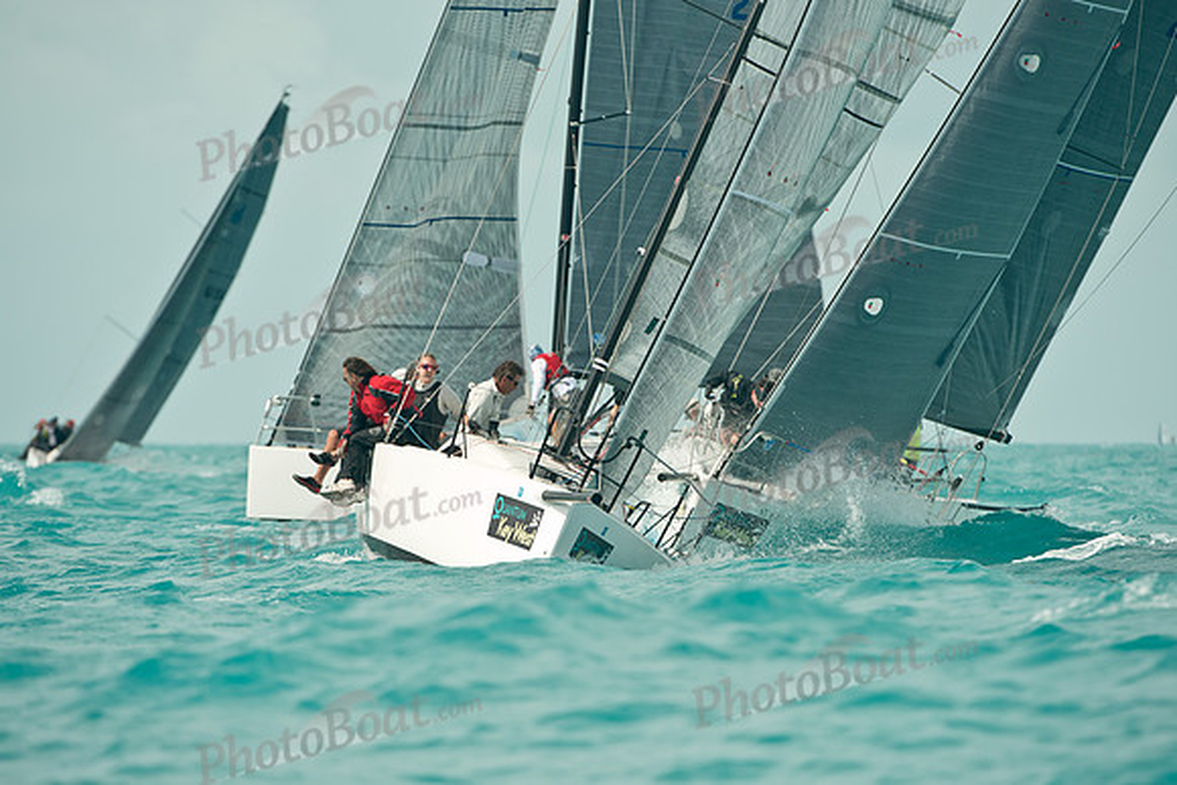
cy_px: 394
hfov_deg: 5.1
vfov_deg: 3.4
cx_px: 565
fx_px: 13327
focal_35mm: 408
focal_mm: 380
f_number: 9
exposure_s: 1/1600
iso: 400
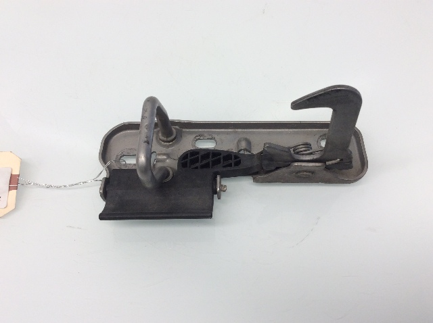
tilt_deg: -57.3
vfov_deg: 44.1
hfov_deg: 56.9
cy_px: 162
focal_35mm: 32
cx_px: 216
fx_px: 400
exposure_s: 1/60
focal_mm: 3.3
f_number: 2.4
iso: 40
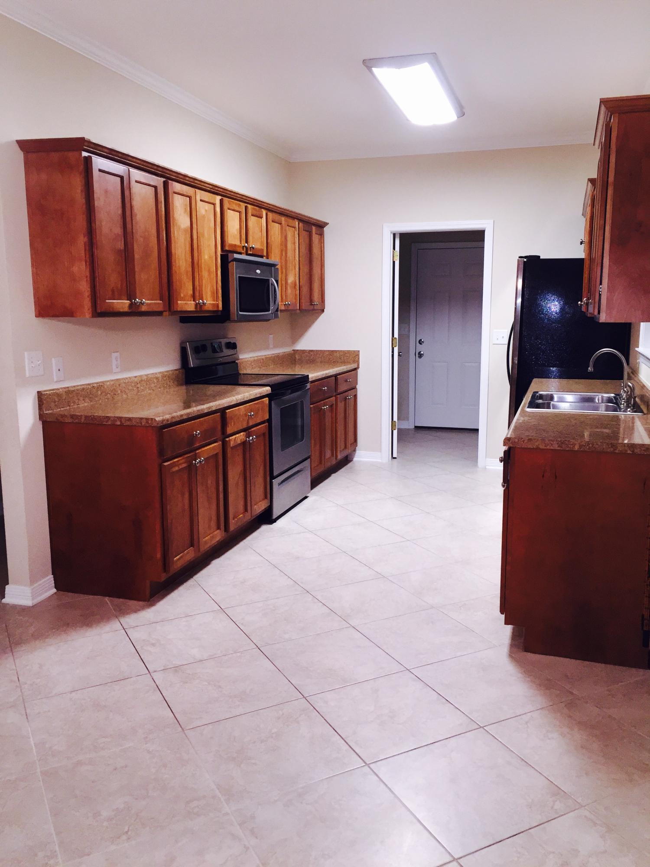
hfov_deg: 48.2
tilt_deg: -7.1
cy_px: 434
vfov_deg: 61.7
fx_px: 726
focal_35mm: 29
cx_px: 325
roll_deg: -0.3
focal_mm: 4.15
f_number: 2.2
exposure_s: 1/30
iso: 100
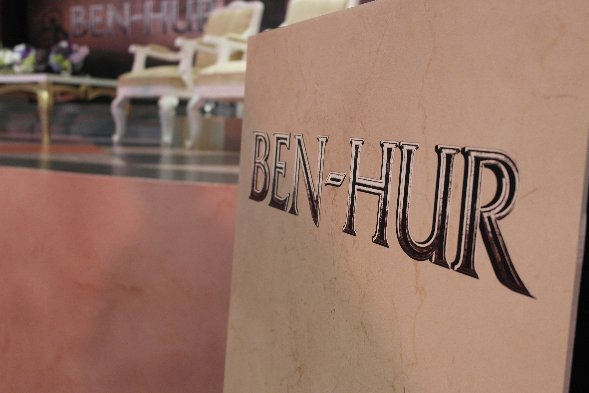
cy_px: 190
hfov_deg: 43.6
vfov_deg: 29.9
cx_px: 299
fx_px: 736
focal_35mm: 45
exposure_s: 1/25
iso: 800
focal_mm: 26
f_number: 4
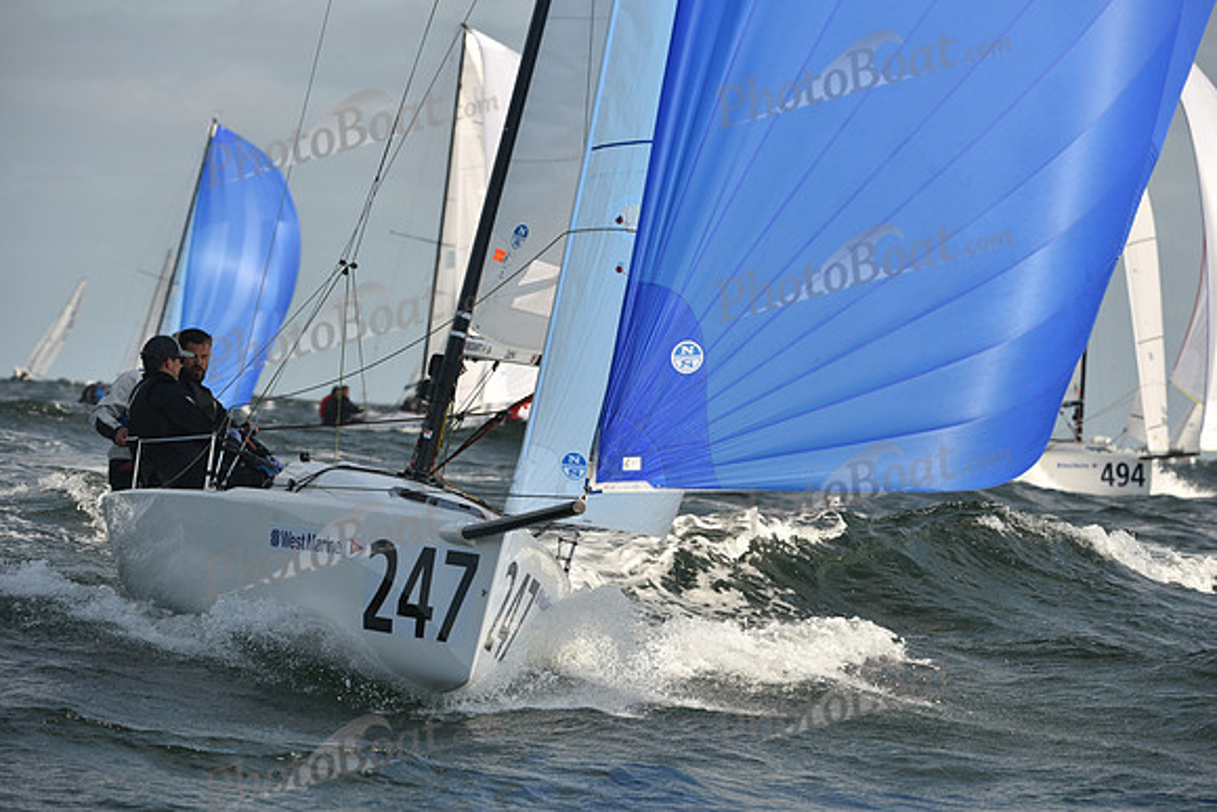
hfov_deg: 6.9
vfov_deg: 4.6
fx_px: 10144
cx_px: 608
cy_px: 406
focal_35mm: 300
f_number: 9
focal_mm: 300
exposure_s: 1/1000
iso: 320
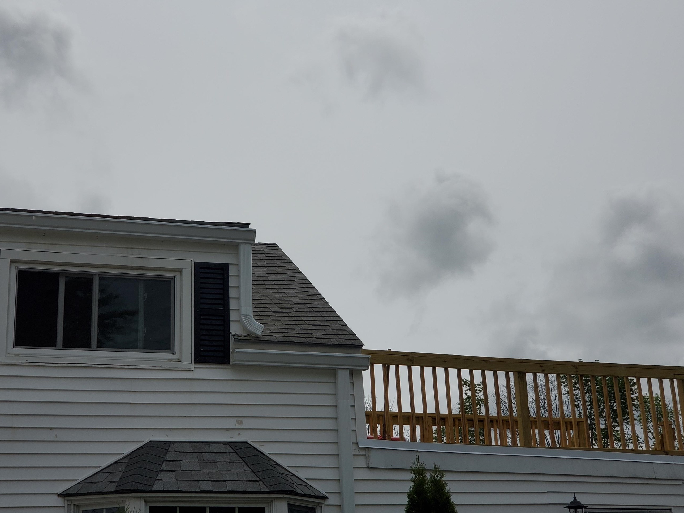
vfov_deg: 23.6
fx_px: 1225
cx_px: 295
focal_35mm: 62
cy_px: 223
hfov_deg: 31.2
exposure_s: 1/2874
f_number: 2.4
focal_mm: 6
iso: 50
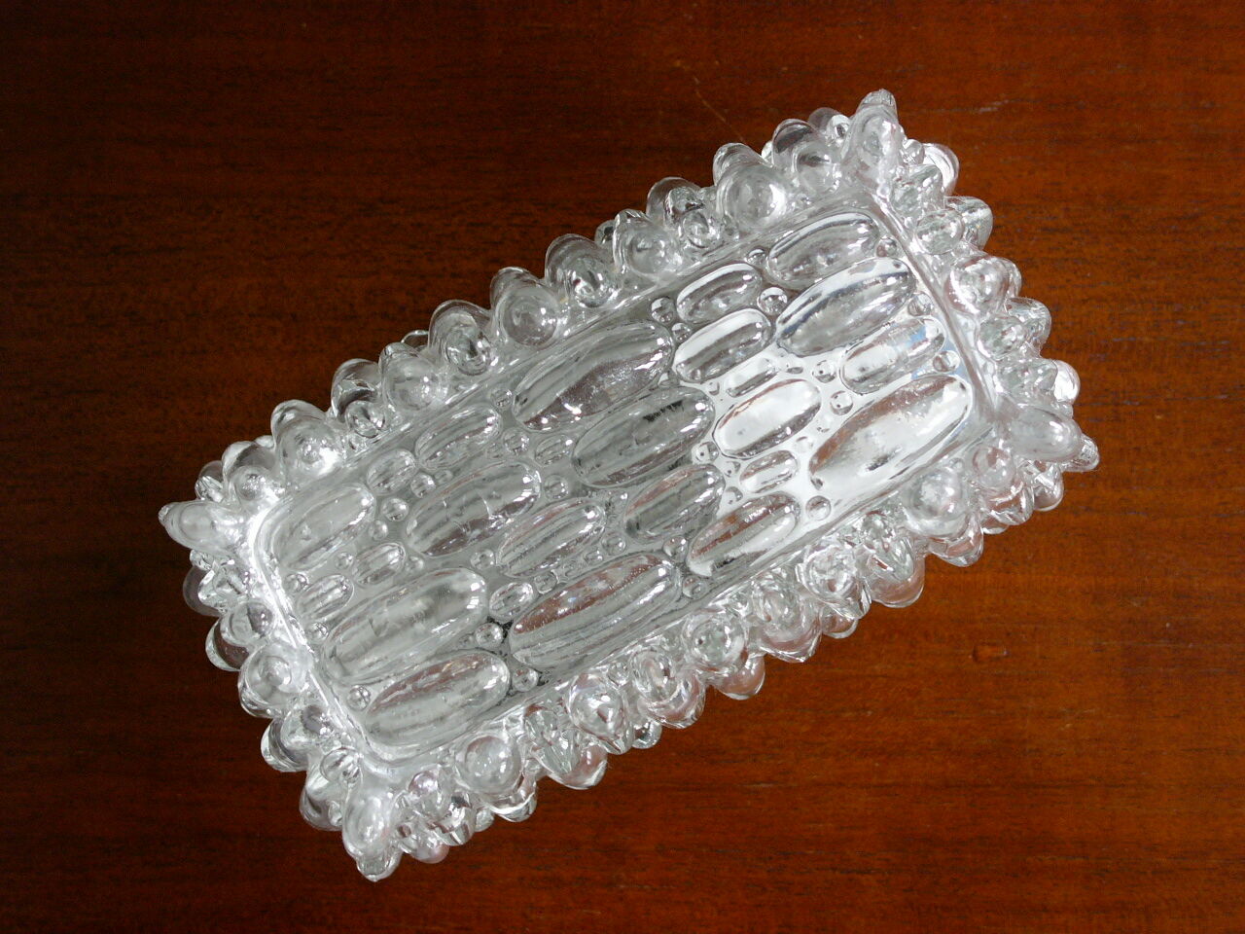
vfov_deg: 16.4
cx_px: 622
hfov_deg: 21.8
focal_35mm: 90
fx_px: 3237
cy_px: 467
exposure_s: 1/25
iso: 200
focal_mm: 22.5
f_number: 2.4
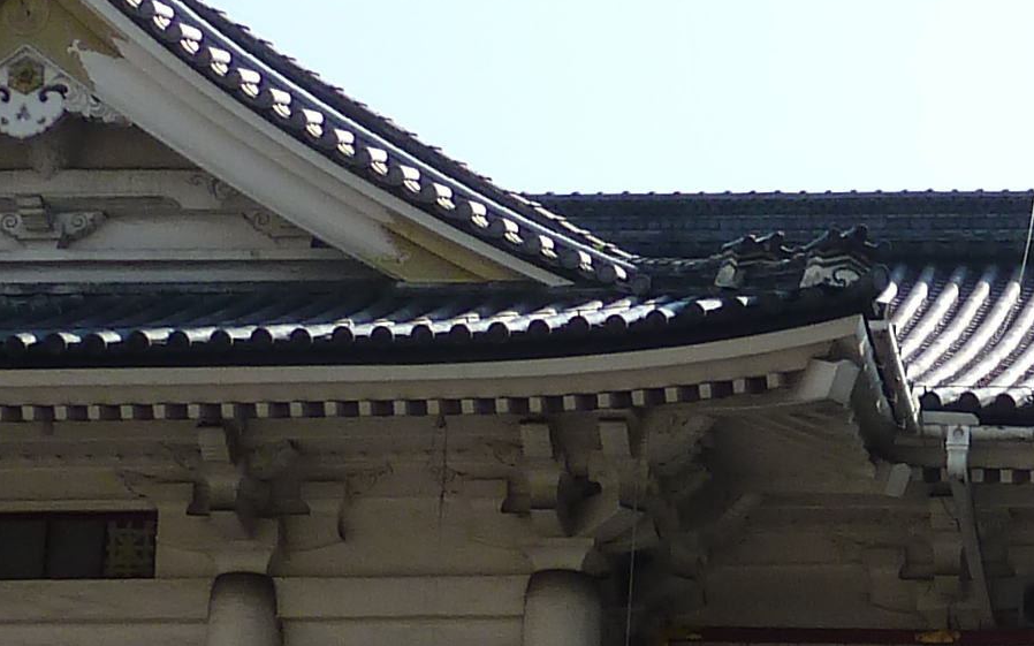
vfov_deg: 9.2
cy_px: 1122
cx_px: 1525
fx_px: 3860
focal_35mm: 137
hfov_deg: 14.3
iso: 80
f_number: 4
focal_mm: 4.7
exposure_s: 1/400
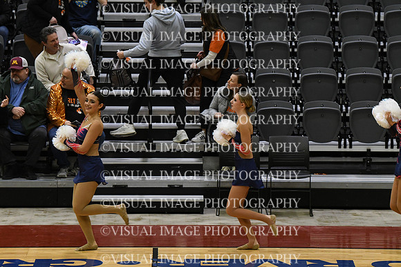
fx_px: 2585
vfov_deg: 5.9
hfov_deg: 8.9
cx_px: 200
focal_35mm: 232
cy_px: 134
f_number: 4
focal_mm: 155
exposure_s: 1/500
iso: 4000
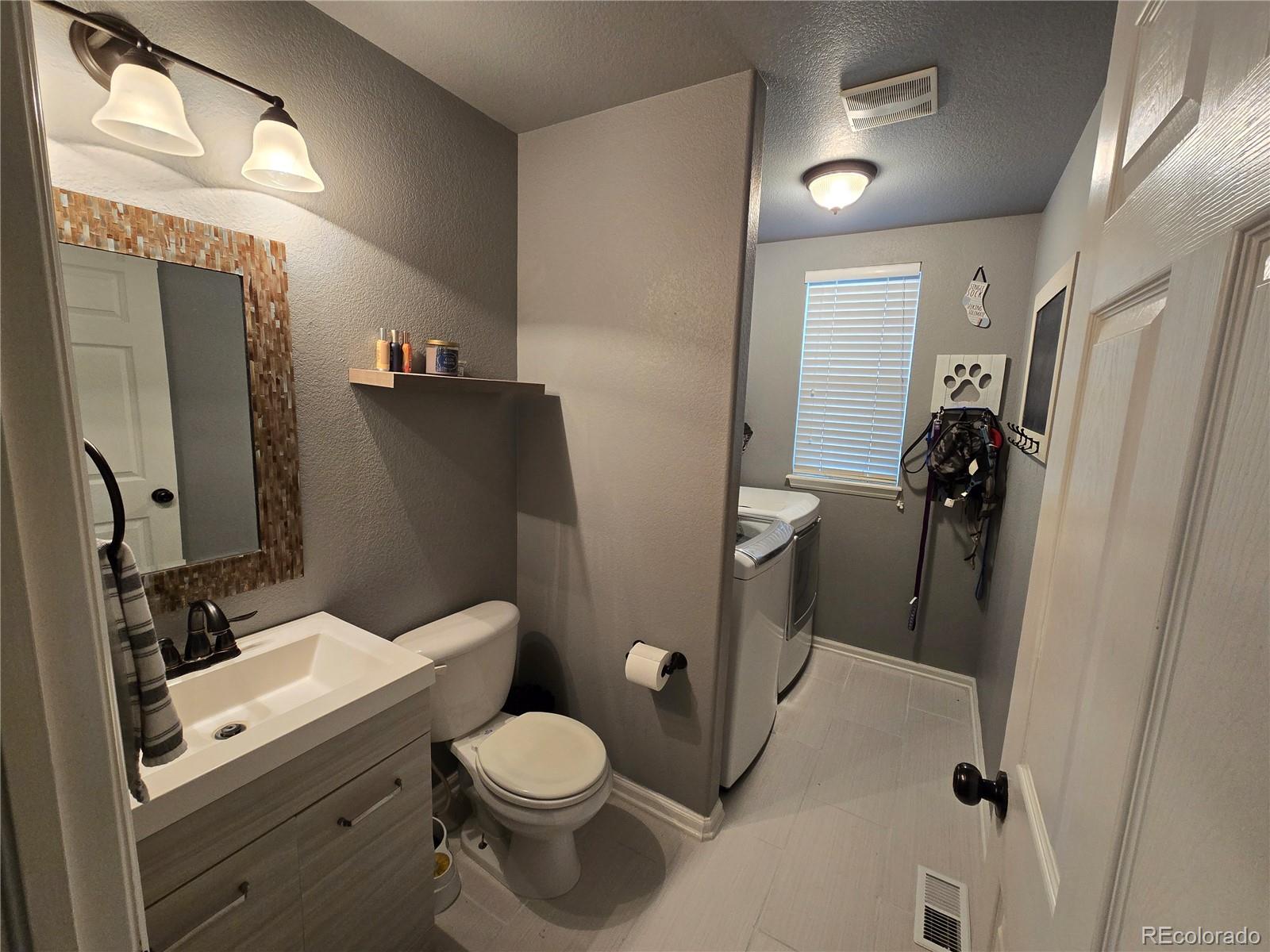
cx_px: 635
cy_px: 476
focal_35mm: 13
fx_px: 477
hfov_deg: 106.2
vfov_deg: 89.9
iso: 250
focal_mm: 2.2
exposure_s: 1/60
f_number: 2.2
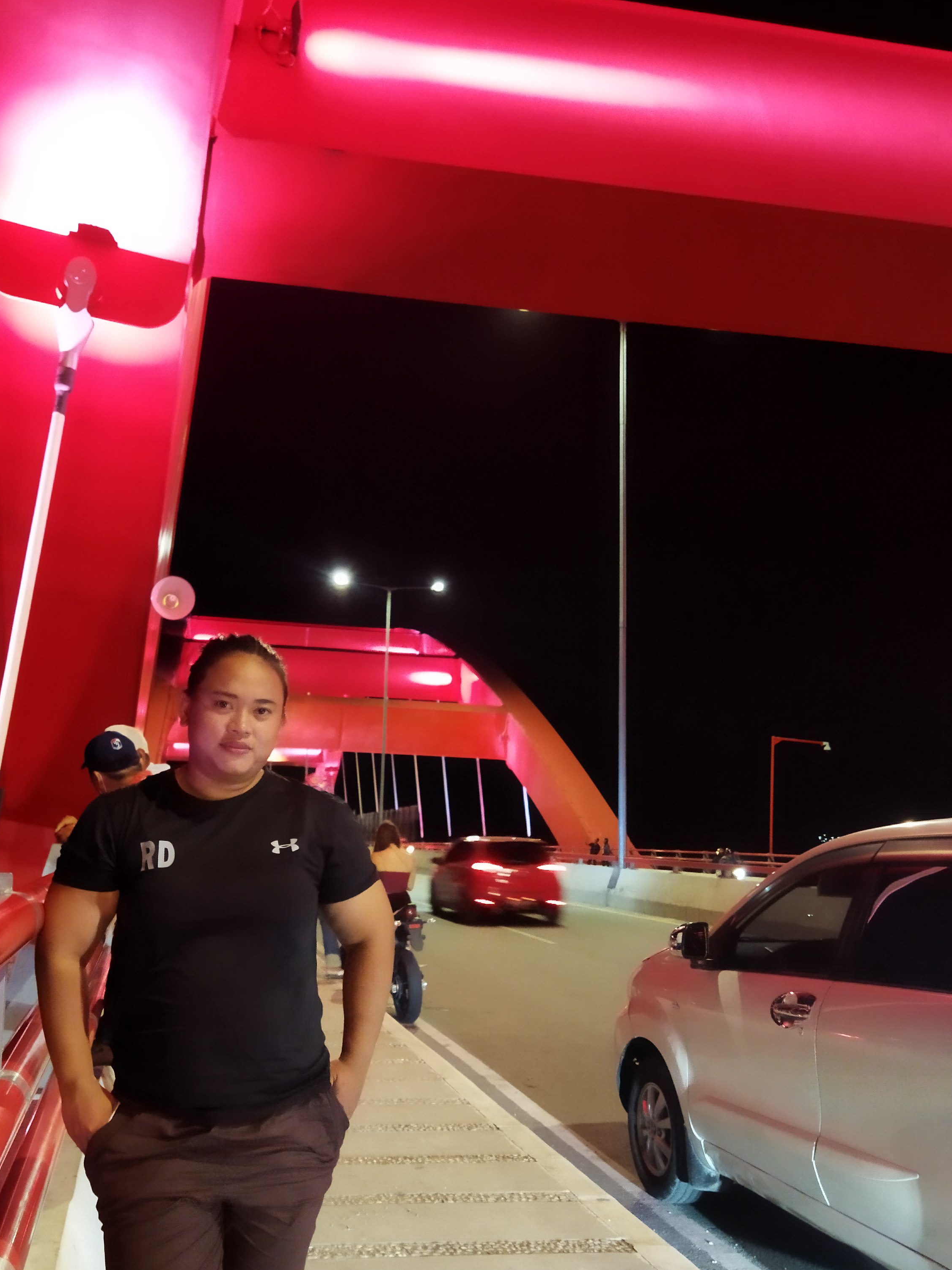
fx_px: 1320
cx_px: 367
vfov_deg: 51.2
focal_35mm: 36
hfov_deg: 39.4
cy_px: 727
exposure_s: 1/20
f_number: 1.79
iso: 909
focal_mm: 4.71
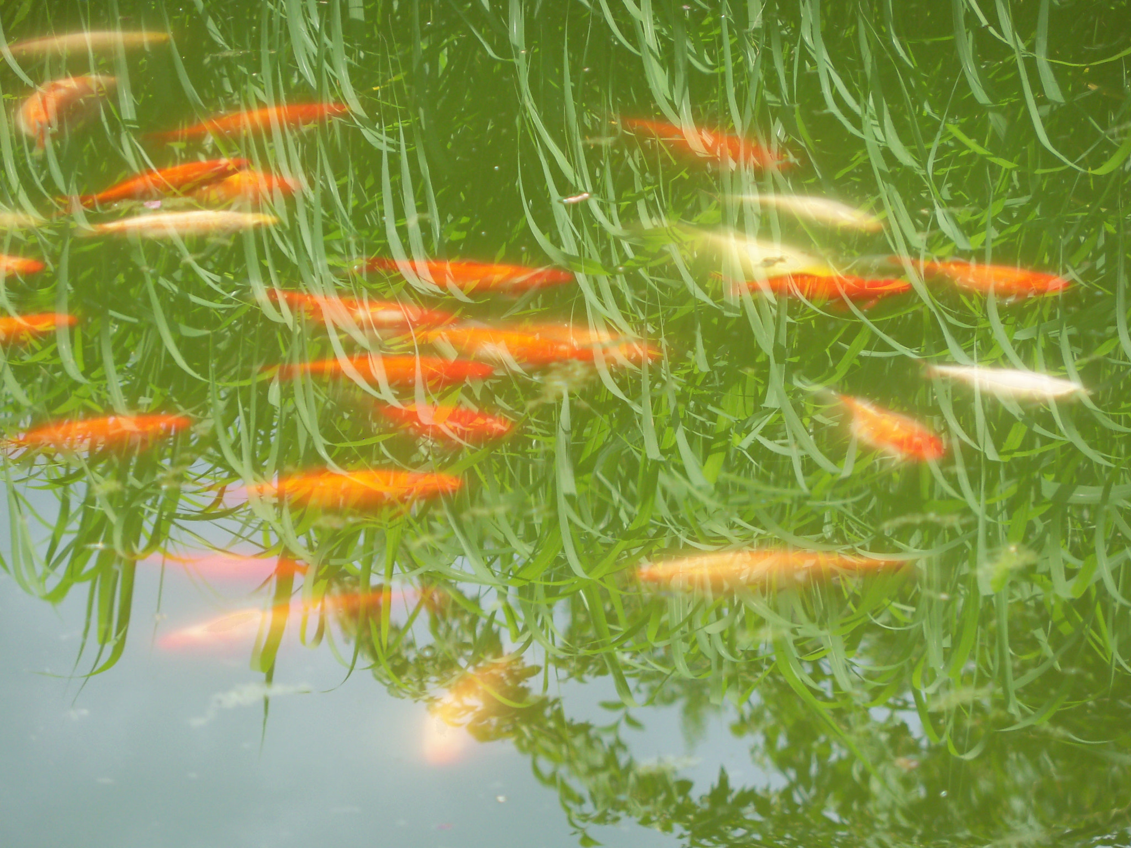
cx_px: 566
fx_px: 8070
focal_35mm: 247
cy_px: 424
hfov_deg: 8.0
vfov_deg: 6.0
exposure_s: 1/160
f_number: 4.4
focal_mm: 43.8
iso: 80
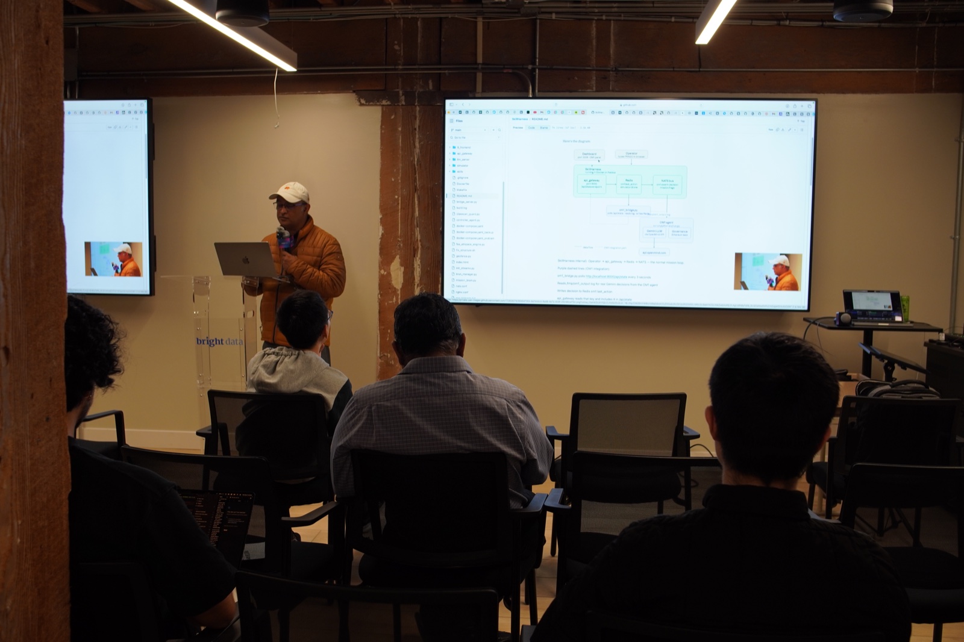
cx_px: 482
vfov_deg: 38.3
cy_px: 321
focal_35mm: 34
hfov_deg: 55.1
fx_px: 924
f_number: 4
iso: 250
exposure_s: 1/60
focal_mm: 23
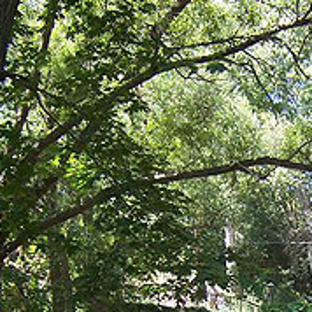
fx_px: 948
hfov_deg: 18.3
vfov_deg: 18.0
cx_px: 305
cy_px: 343
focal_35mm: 93
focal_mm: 6
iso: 80
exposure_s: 1/200
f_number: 2.8
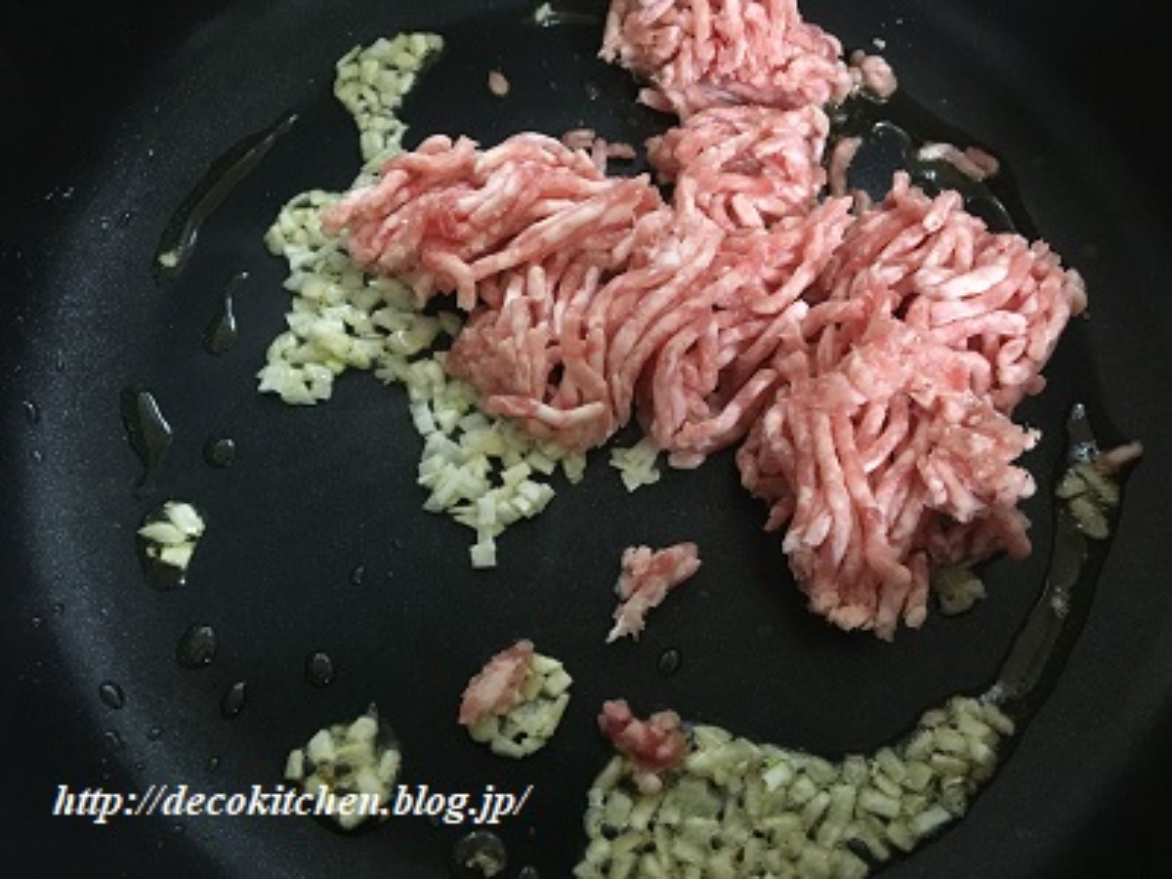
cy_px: 440
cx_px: 586
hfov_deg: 61.7
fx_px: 982
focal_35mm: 29
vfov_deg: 48.2
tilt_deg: -68.2
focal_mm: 4.15
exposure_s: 1/17
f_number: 2.2
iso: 200
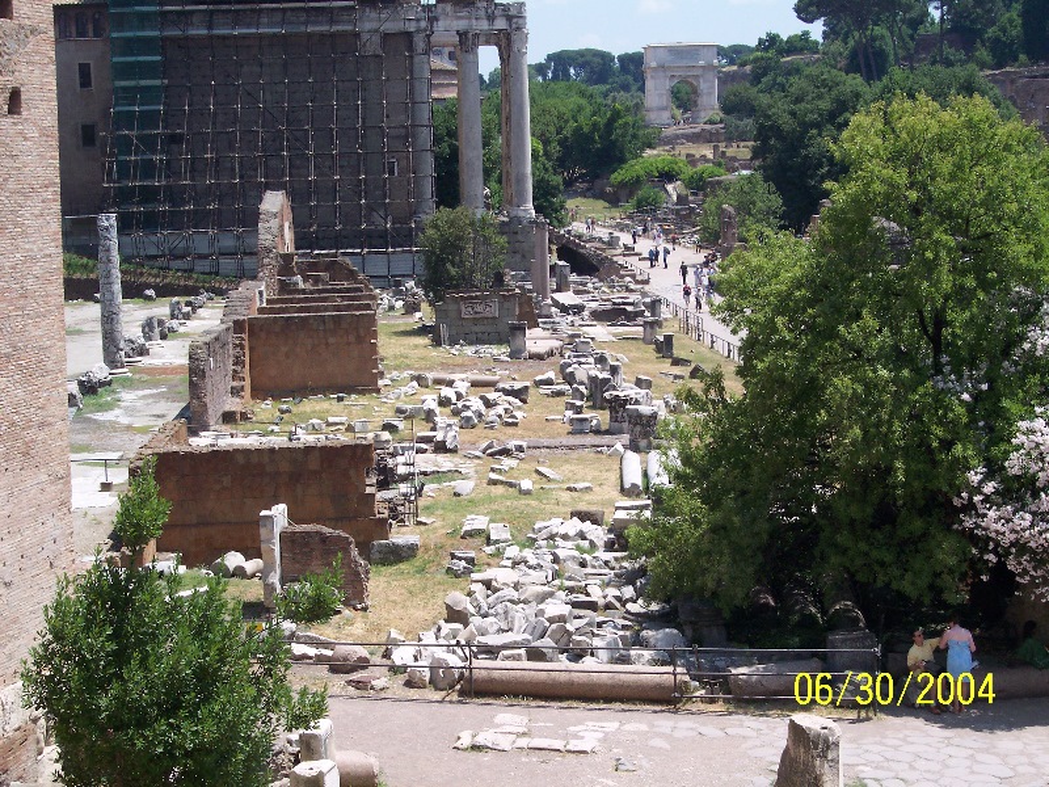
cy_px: 394
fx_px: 1909
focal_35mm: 63
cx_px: 524
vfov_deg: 23.3
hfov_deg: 30.7
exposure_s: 1/350
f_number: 5.6
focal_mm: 13.3
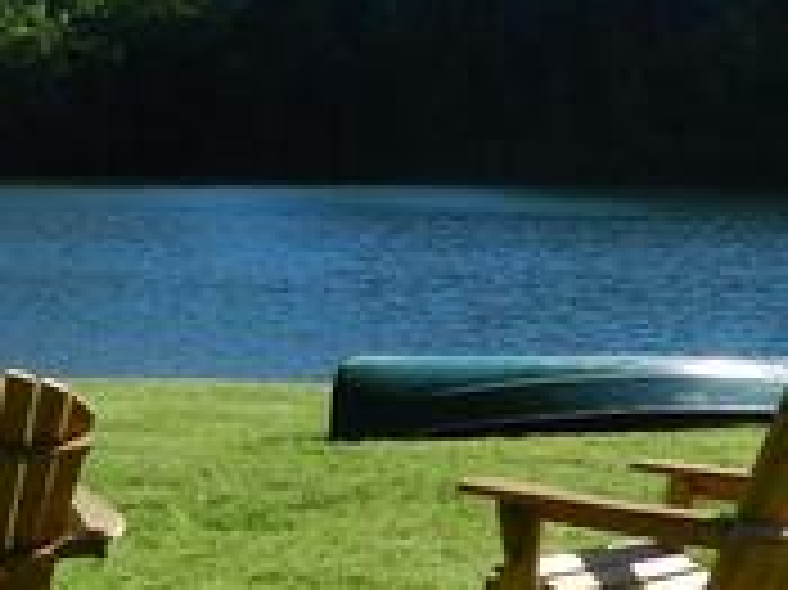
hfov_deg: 23.1
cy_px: 104
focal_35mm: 84
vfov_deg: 17.4
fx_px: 1911
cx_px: 216
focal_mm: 4
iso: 160
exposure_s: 1/640
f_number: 4
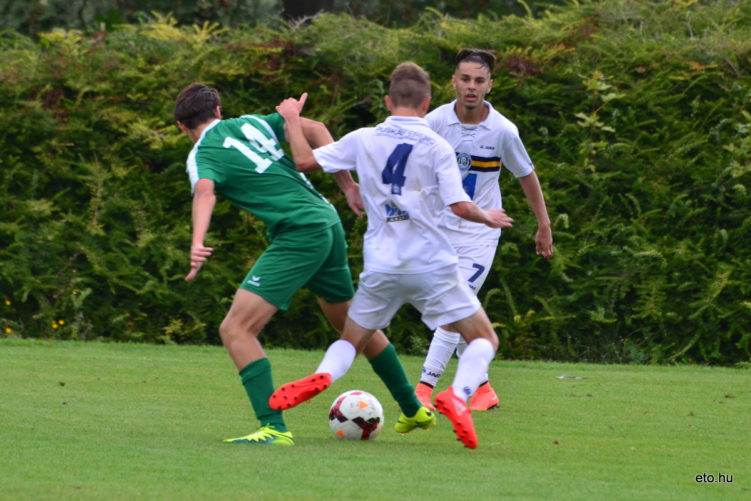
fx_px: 9390
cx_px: 376
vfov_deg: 3.1
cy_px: 250
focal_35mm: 450
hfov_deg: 4.6
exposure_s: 1/640
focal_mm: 300
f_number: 6.3
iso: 800
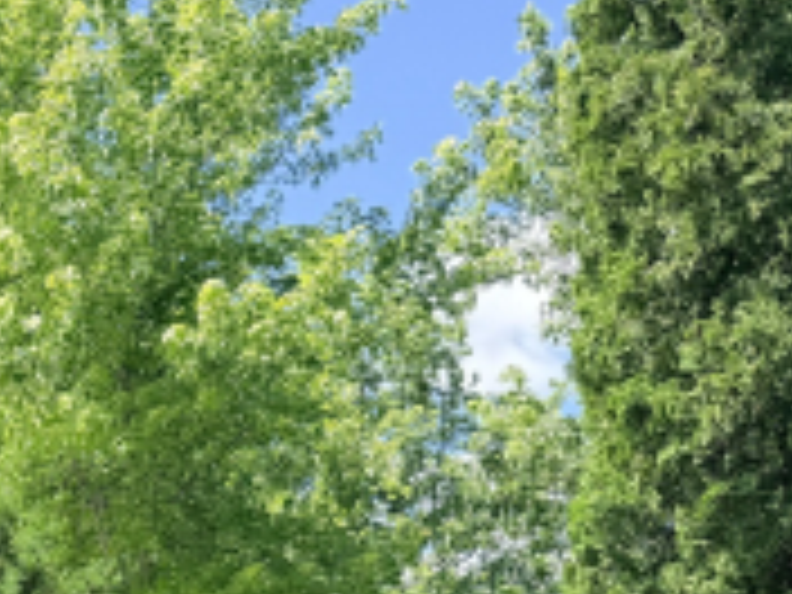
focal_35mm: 91
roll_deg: +0.2
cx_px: -448
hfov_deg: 18.6
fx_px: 2082
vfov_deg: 14.6
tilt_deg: +1.0
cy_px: 999
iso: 80
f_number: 1.78
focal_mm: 6.76
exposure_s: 1/1005
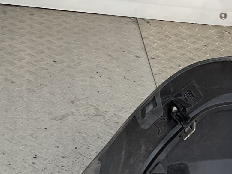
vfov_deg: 14.8
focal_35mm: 96
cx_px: 320
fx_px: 644
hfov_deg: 18.7
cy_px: 223
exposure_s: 1/251
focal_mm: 3
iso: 16
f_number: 1.8
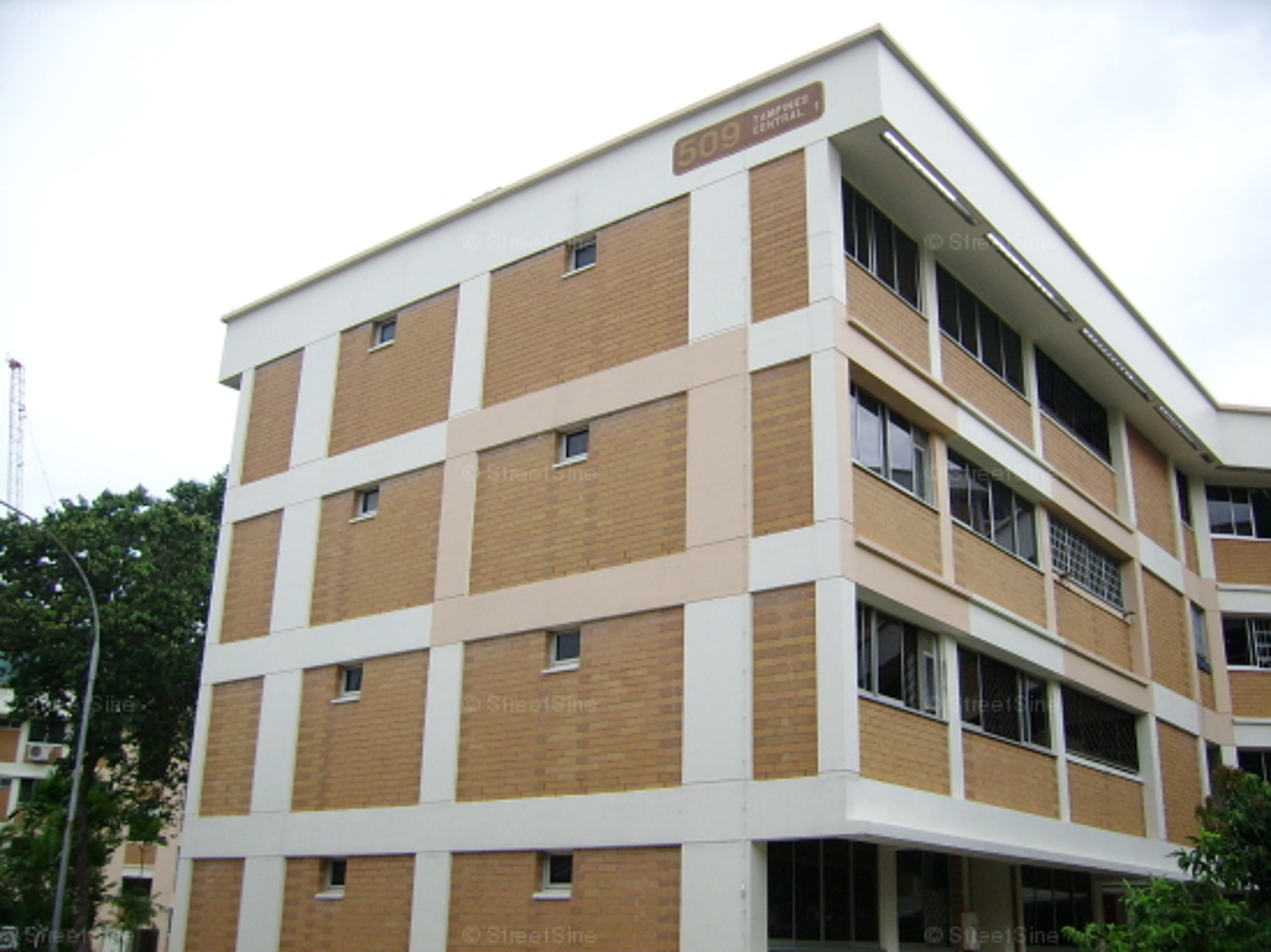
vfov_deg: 40.7
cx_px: 636
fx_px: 1285
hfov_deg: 52.6
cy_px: 476
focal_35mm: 35
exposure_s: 1/65
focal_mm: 5.95
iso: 100
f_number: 2.8
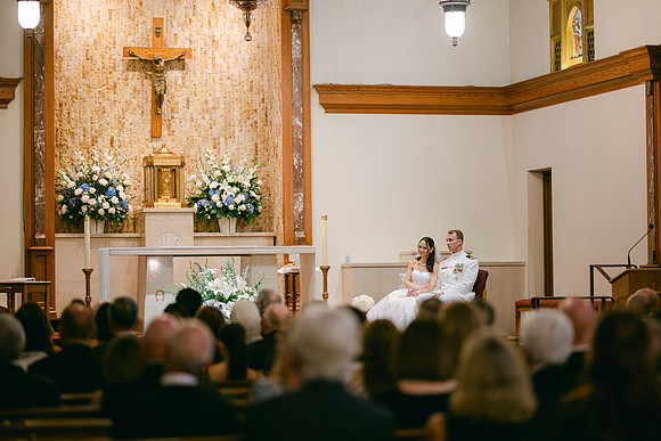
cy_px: 220
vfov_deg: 13.0
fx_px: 1928
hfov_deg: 19.5
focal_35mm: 105
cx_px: 330
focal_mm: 105
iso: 320
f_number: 1.4
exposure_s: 1/125
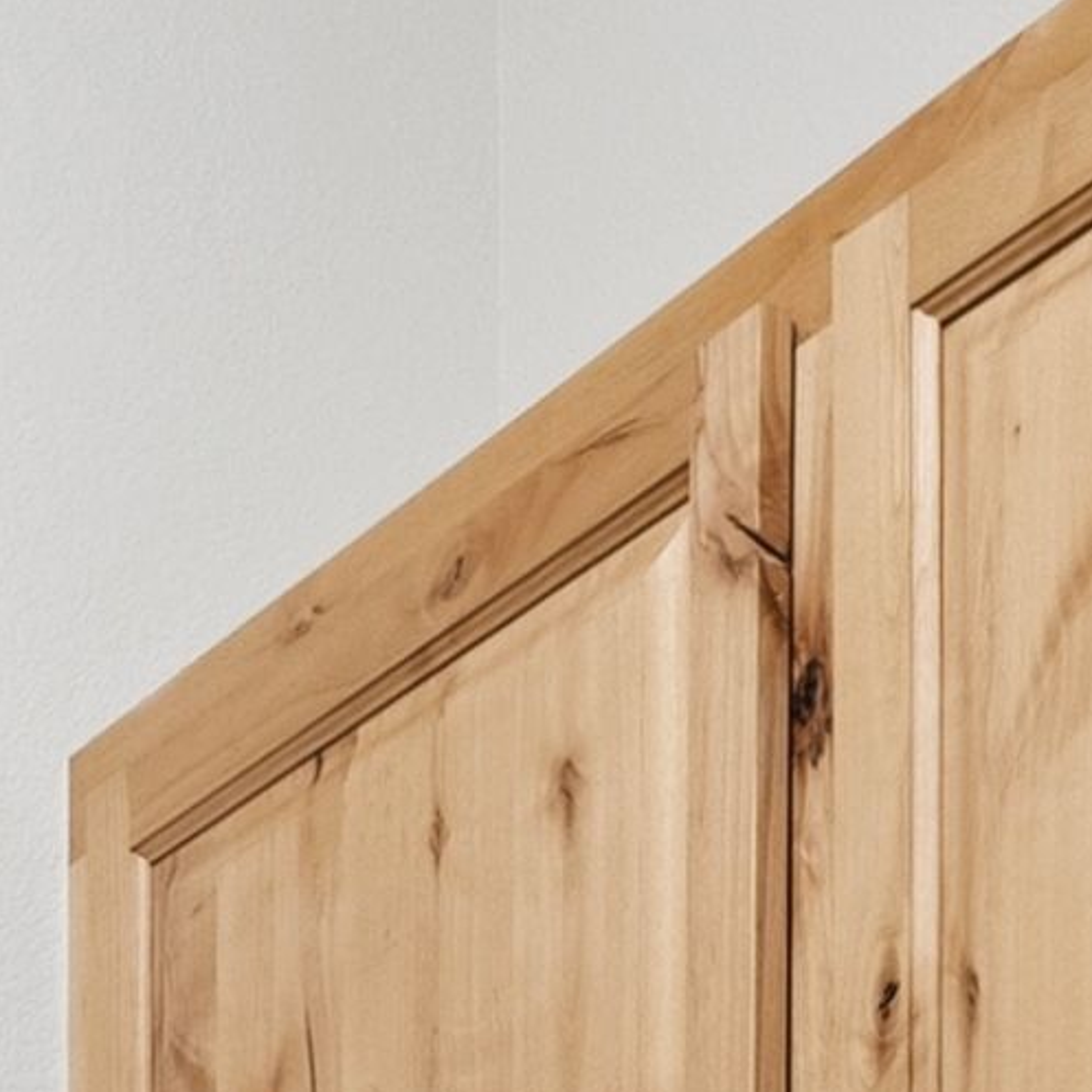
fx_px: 4140
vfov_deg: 12.4
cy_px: 2476
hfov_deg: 14.7
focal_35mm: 116
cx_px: -70
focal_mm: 16
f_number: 8
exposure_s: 1/15
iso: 640
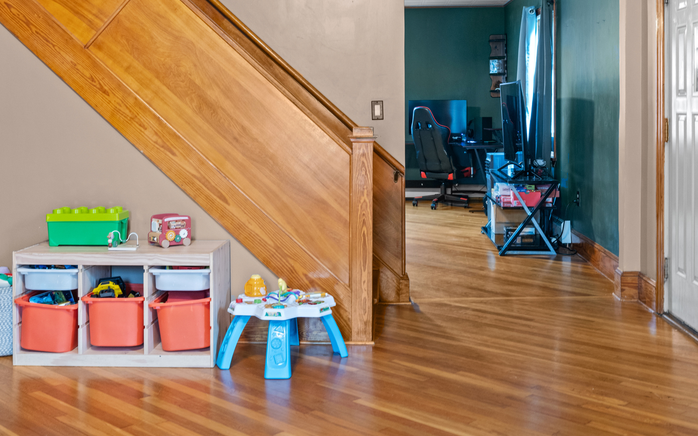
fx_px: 815
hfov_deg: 46.4
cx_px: 342
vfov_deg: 29.6
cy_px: 117
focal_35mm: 43
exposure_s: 4
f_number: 9
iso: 320
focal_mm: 25.5
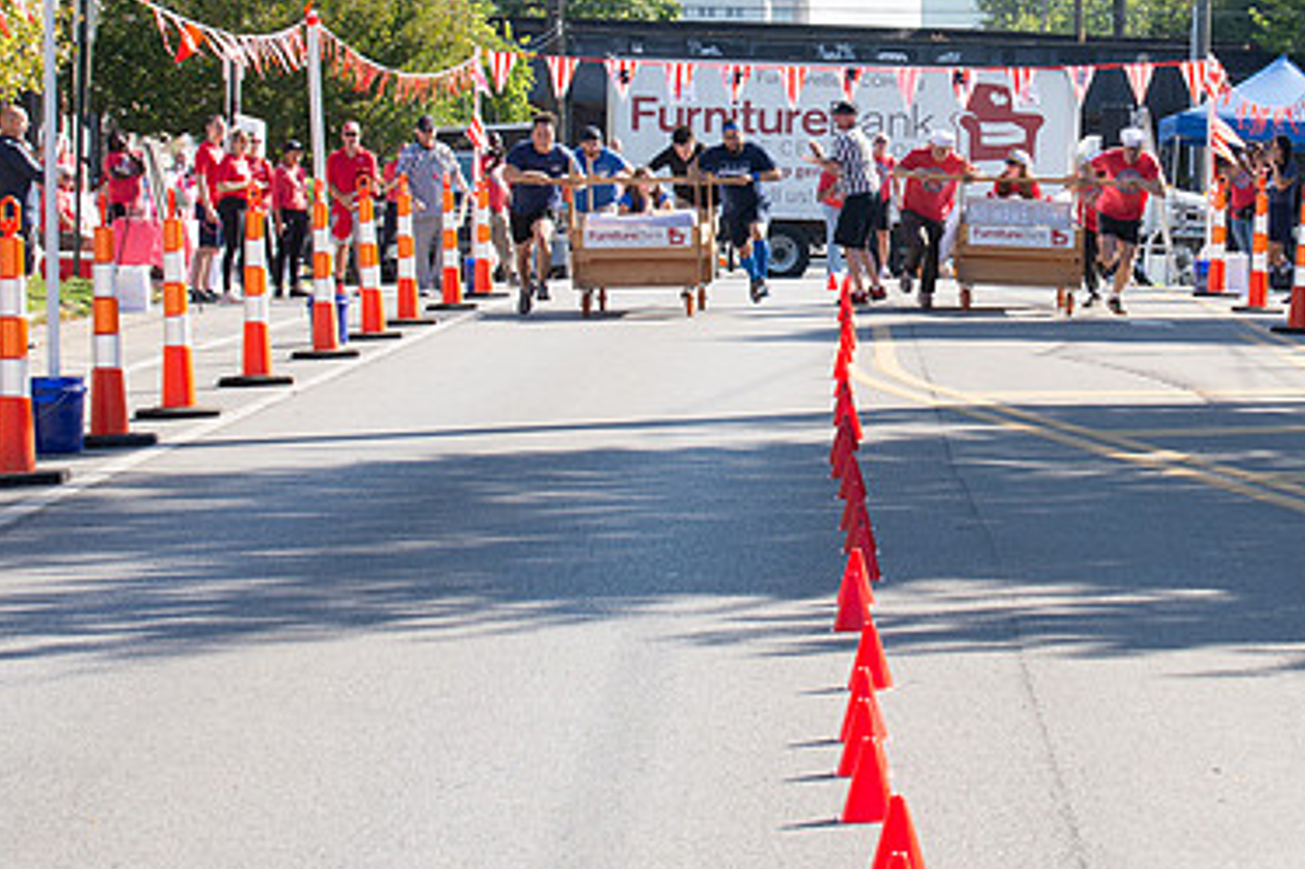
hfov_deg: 14.6
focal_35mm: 140
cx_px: 960
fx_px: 5073
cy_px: 230
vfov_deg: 9.8
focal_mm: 70
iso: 200
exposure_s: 1/250
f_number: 9
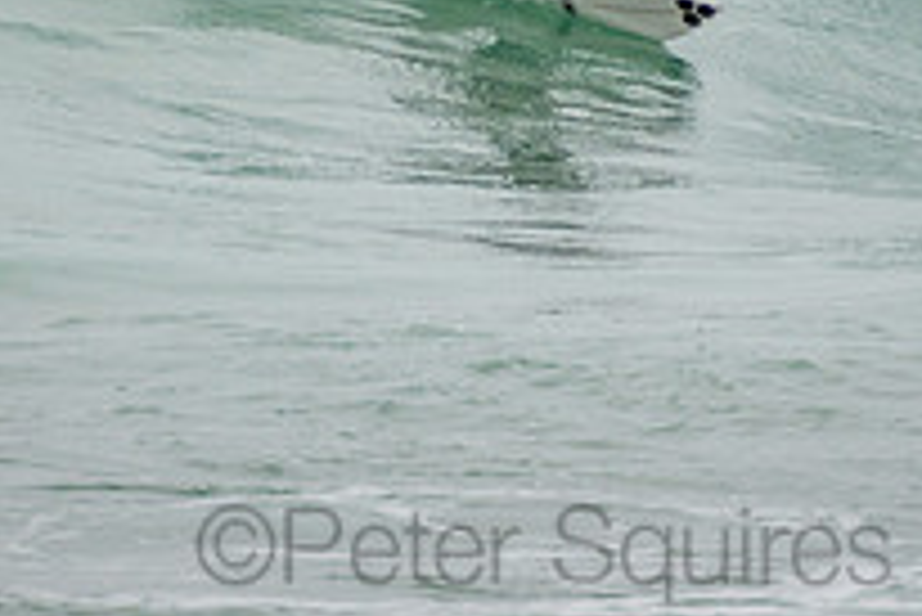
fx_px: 43517
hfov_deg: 1.2
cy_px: -200
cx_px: 544
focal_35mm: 1698
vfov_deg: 0.8
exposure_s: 1/1600
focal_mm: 390
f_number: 5.6
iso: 280
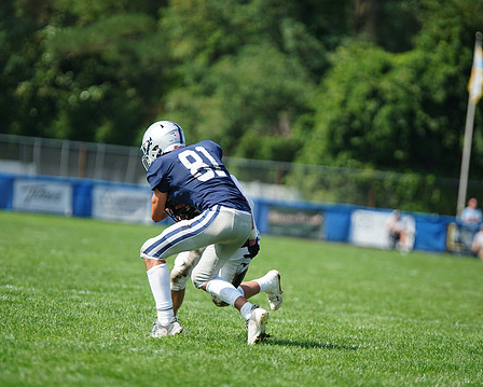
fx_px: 4291
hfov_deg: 6.4
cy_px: 182
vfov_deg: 5.2
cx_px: 238
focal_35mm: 300
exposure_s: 1/3200
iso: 400
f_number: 2.8
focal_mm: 247
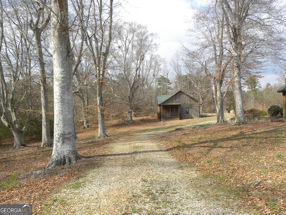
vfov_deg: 42.9
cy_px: 108
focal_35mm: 33
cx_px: 143
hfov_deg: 55.4
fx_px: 273
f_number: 5
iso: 64
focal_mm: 5.9
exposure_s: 1/182
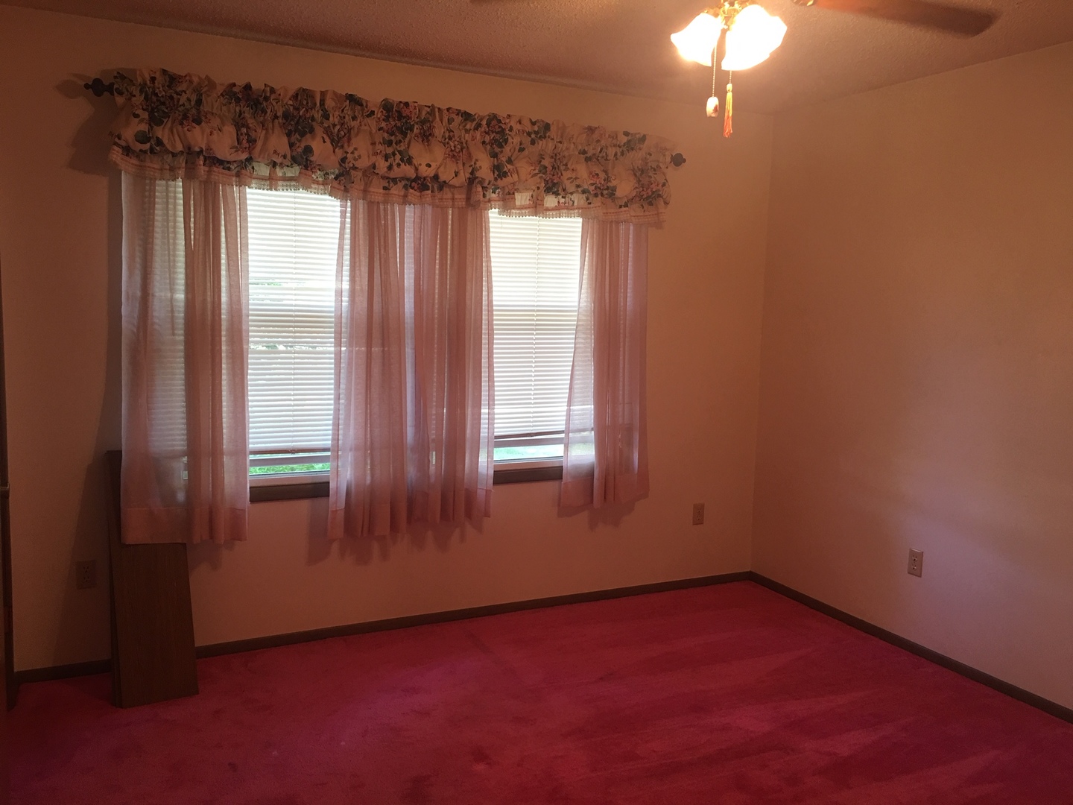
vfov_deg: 48.2
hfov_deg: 61.7
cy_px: 402
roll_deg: -1.7
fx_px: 899
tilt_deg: -5.9
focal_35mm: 29
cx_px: 536
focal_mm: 4.15
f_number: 2.2
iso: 40
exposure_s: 1/15
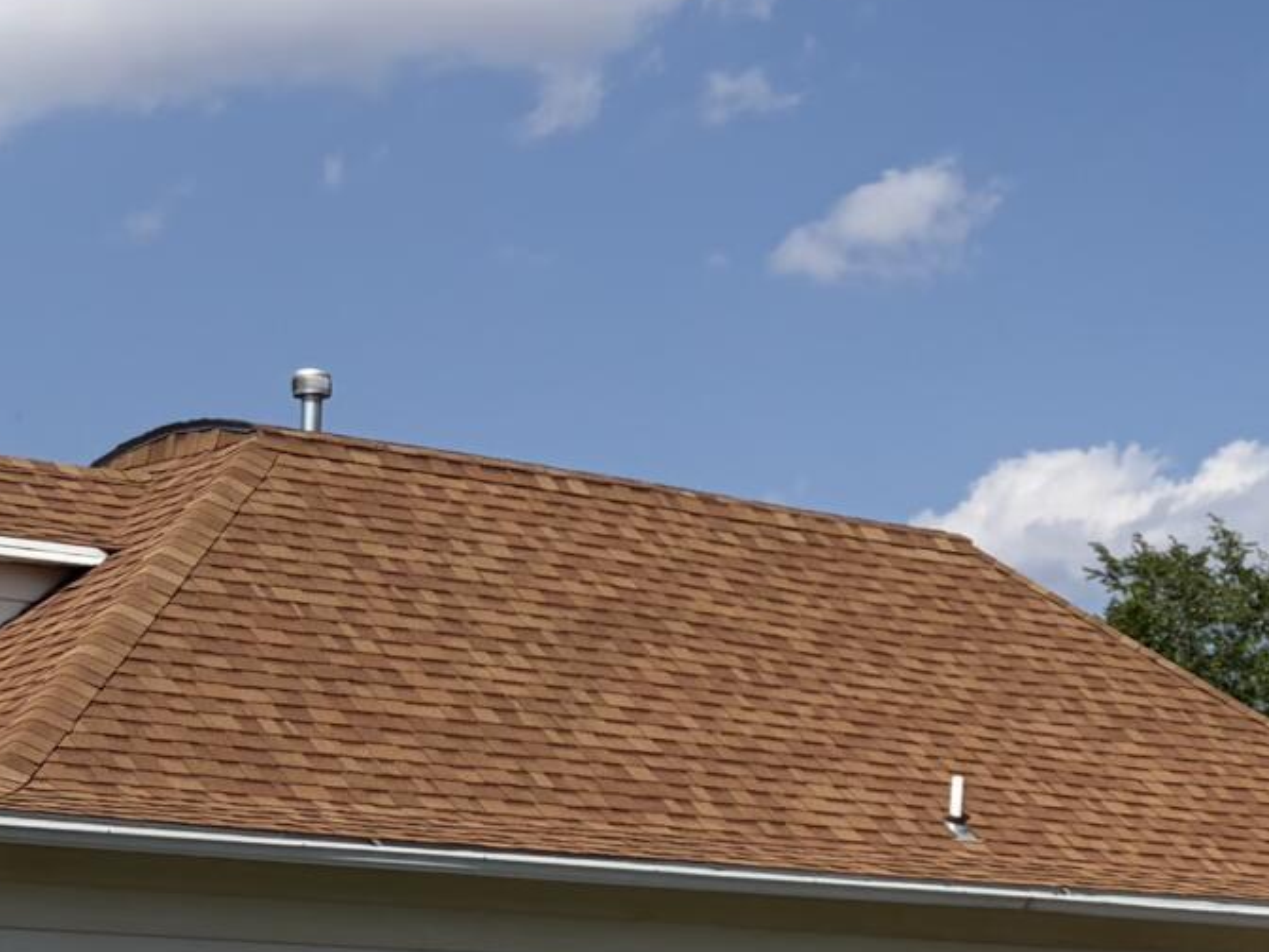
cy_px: 706
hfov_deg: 16.4
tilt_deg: +8.8
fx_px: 4252
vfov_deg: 12.7
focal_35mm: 116
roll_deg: +1.6
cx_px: 1473
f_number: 1.6
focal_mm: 5.96
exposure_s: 1/7813
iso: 64
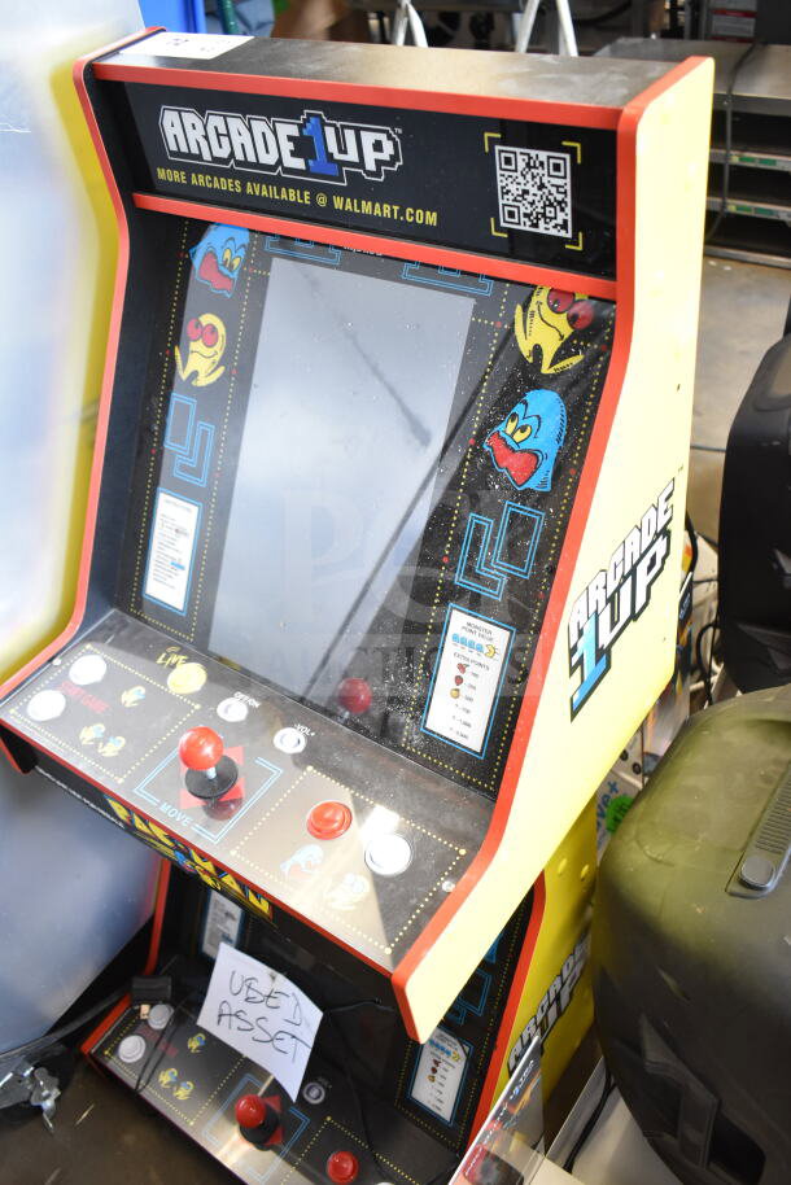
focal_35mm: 32
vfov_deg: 59.5
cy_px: 592
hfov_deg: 41.7
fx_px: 1037
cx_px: 396
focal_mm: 21
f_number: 3.8
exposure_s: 1/50
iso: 1600
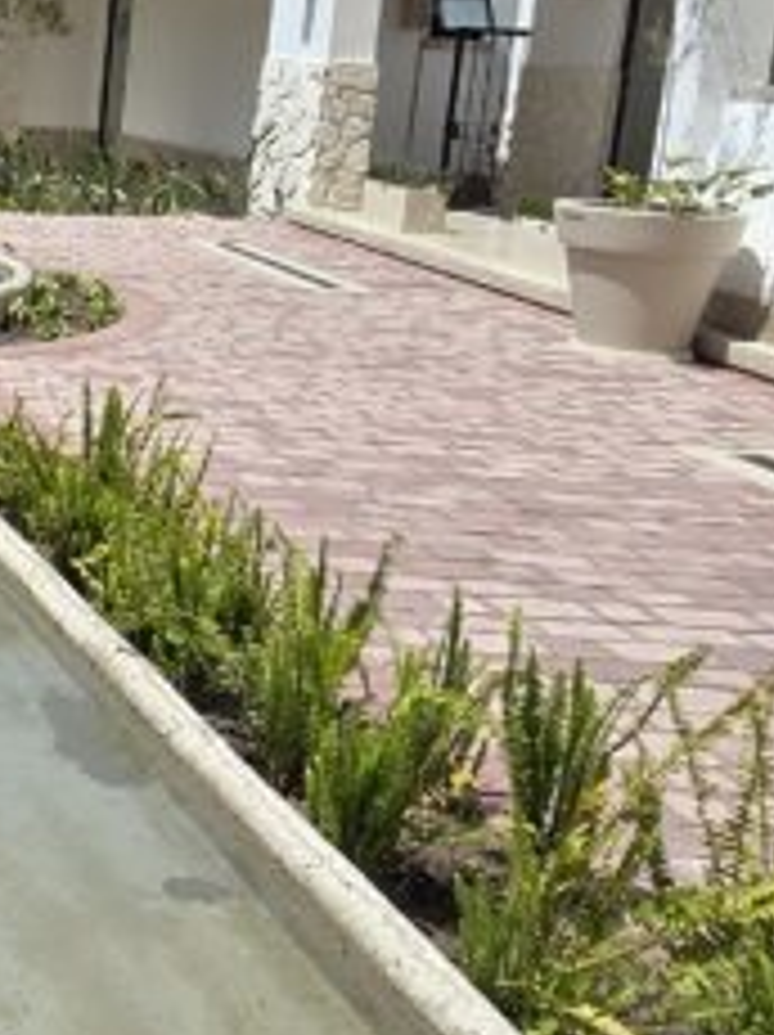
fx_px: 1732
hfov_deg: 21.0
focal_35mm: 58
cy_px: 342
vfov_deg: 33.0
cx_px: -414
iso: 25
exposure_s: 1/1989
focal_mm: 1.7
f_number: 2.2
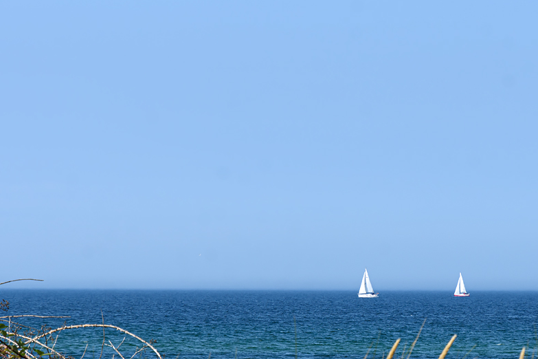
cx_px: 361
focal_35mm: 184
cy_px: 243
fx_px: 2750
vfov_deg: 7.5
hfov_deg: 11.2
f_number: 8
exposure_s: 1/500
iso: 100
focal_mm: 80
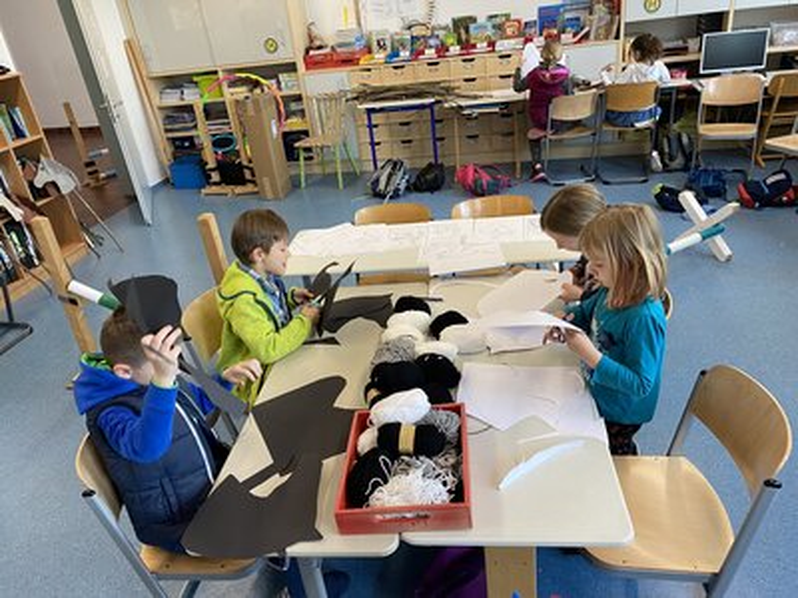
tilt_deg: -28.5
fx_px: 599
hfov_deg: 67.3
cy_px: 299
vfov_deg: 53.1
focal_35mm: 26
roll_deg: +7.8
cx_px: 399
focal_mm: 4.25
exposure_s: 1/50
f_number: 1.8
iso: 64
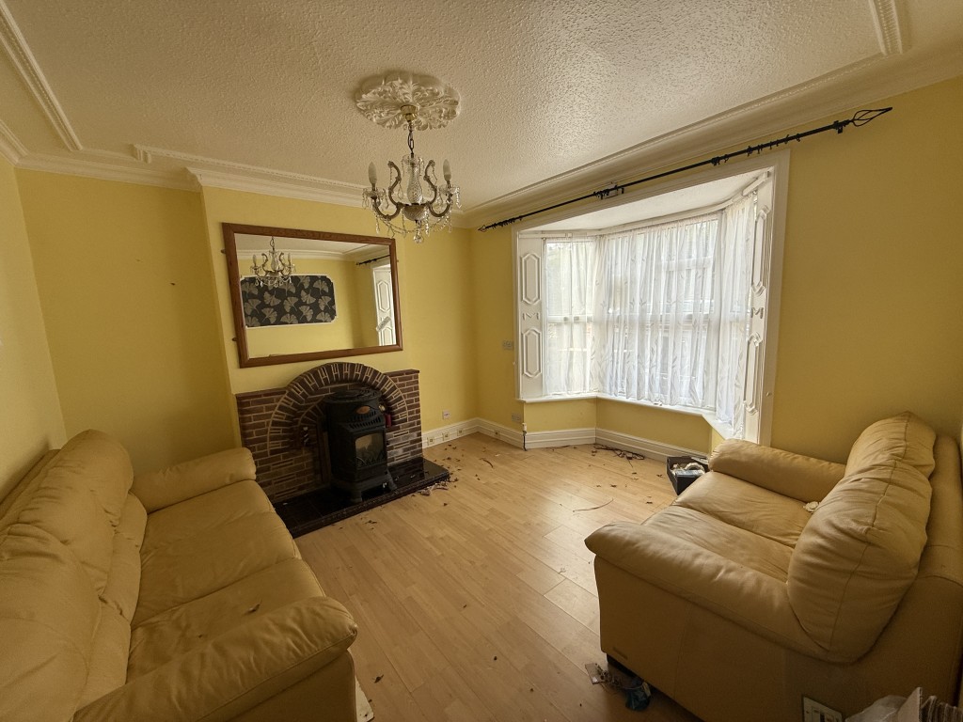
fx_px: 389
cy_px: 361
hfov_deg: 102.1
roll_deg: +2.4
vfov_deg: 85.7
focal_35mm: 14
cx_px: 482
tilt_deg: -7.9
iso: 50
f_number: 2.2
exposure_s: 1/99
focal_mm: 2.22
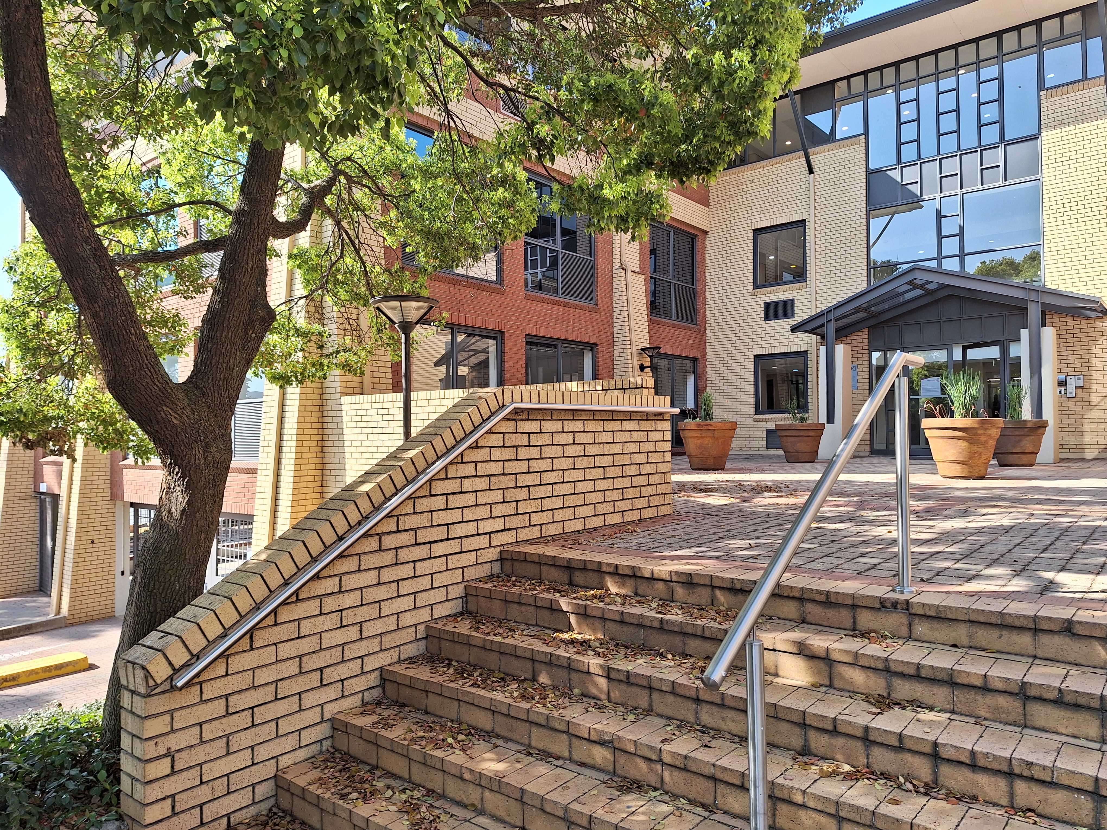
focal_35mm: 23
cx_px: 554
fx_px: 736
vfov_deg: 58.9
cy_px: 415
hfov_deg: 73.9
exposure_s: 1/551
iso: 40
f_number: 1.8
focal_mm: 5.54
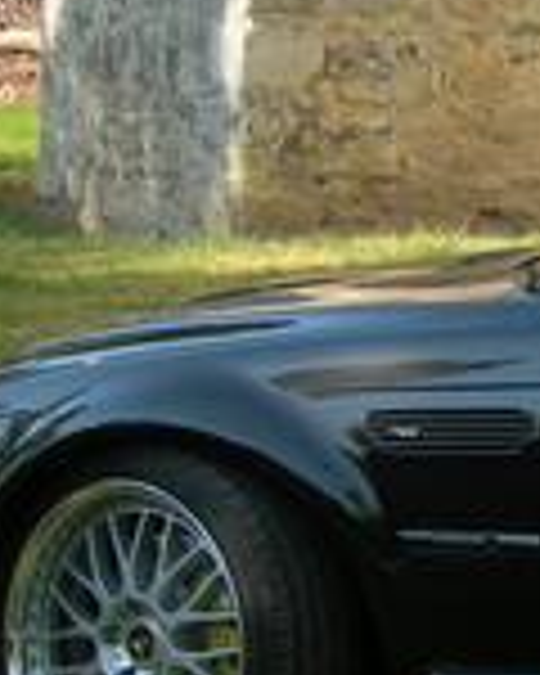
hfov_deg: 5.9
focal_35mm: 254
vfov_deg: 7.6
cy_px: 504
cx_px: 1188
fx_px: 5074
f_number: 5.9
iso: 50
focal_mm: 12.7
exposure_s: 1/110
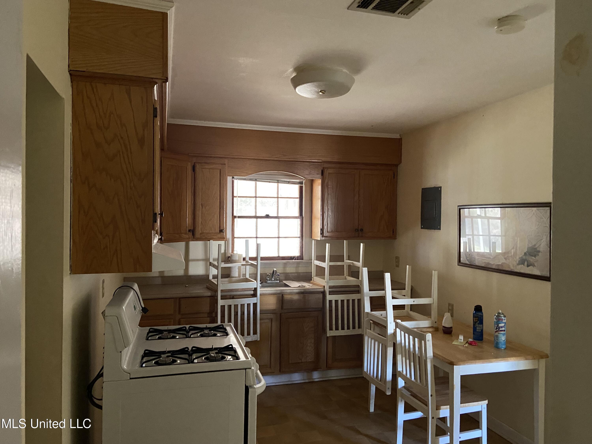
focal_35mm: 26
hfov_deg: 67.3
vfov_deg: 53.1
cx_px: 296
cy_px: 222
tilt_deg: -2.2
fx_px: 445
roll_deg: -0.5
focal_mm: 4.25
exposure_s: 1/30
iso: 800
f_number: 1.8
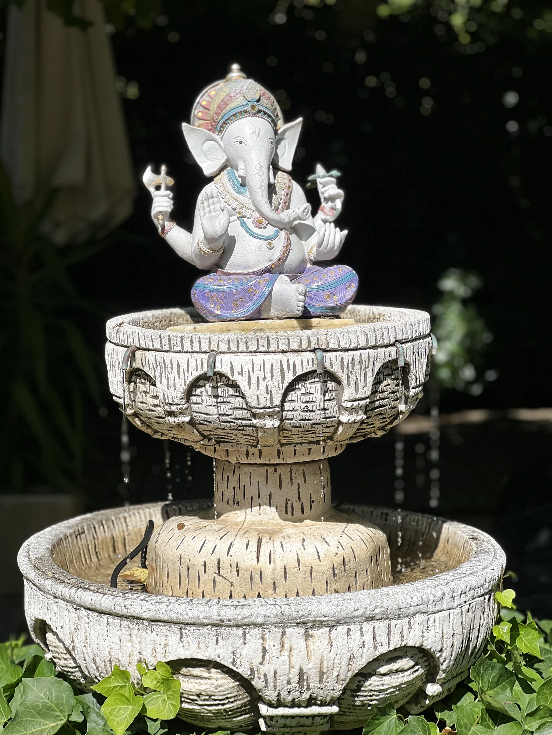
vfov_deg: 25.3
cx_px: 276
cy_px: 368
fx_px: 1637
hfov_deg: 19.1
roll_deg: +0.4
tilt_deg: -5.9
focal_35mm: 77
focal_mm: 9
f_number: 2.8
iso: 32
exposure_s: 1/896
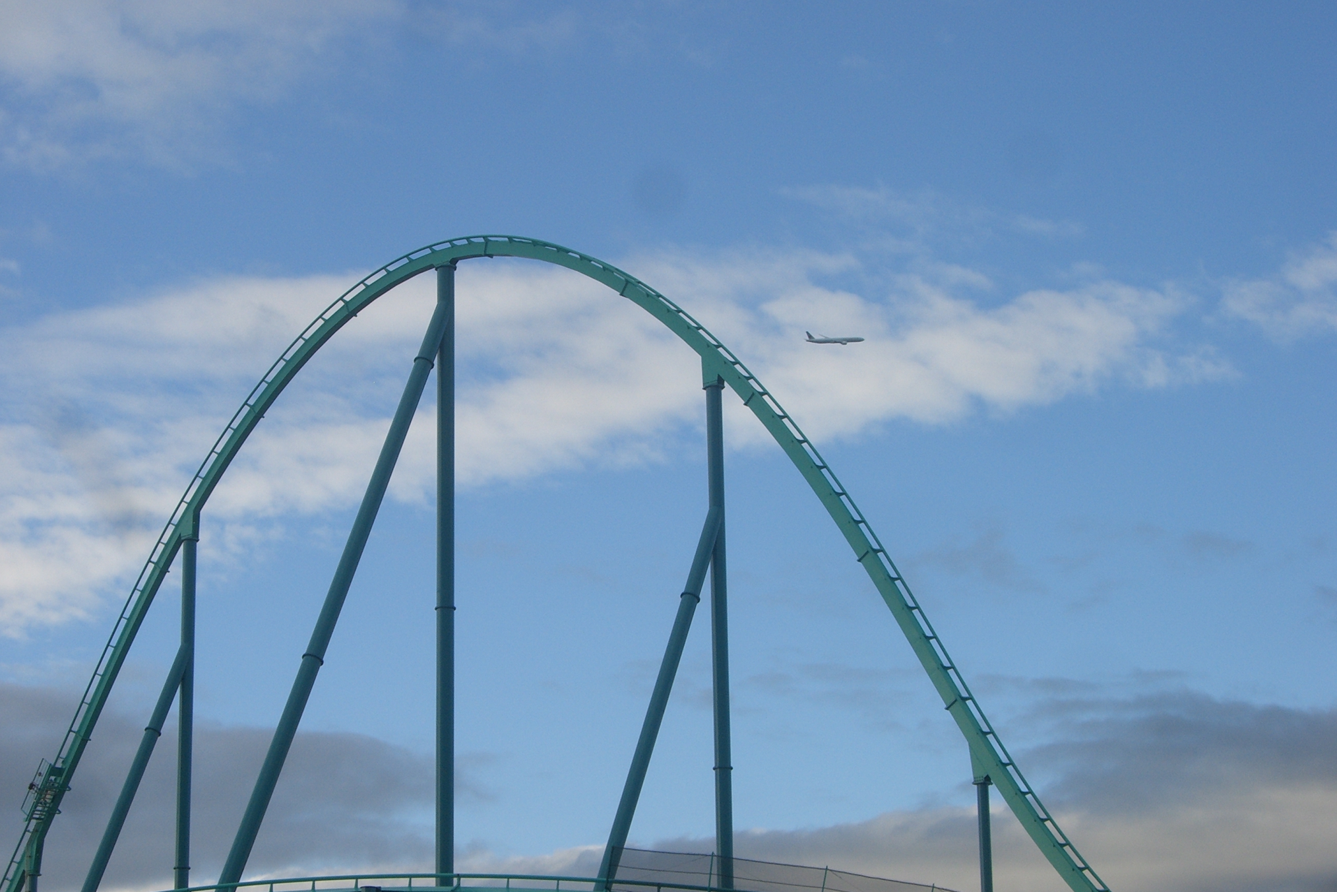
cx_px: 675
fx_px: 3083
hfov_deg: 24.5
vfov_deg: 16.5
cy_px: 447
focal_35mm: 83
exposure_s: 1/250
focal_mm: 12.8
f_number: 6.5
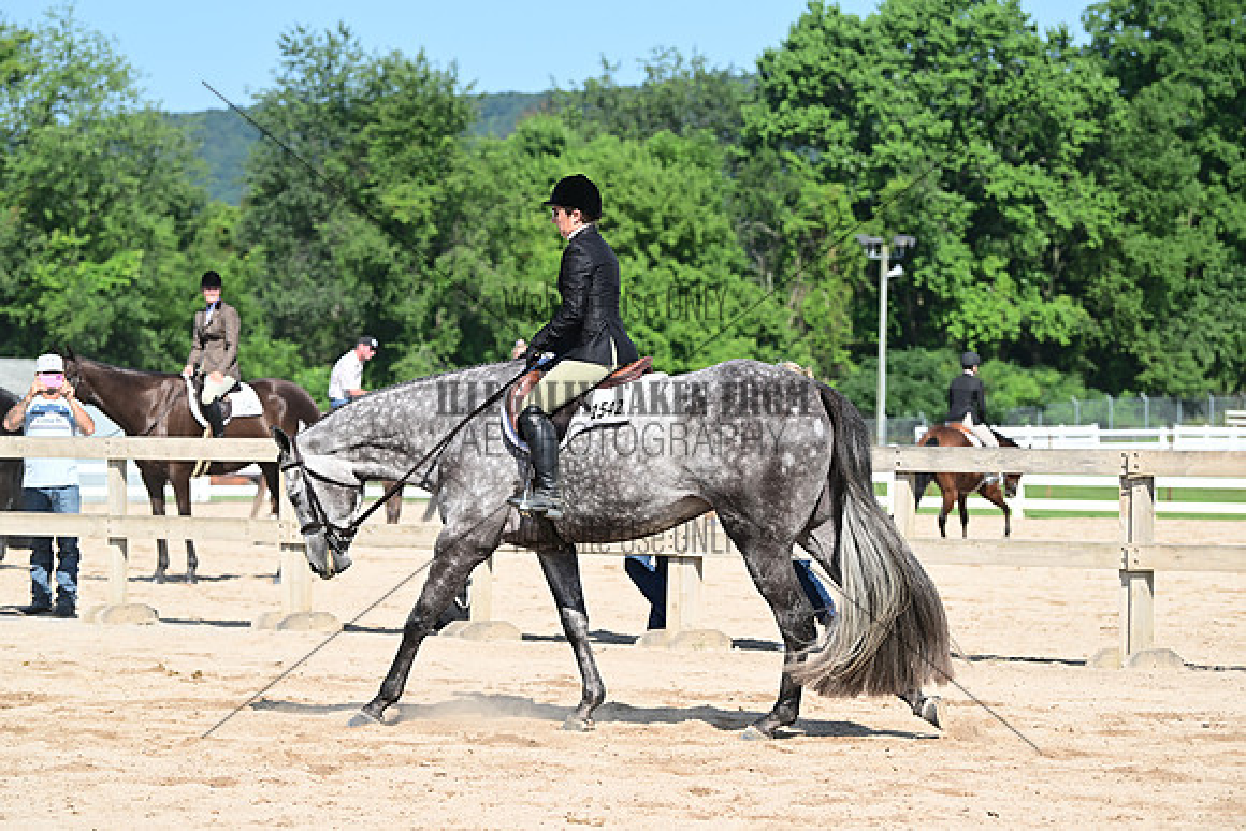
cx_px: 623
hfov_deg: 16.8
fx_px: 4223
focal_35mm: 122
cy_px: 416
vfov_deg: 11.2
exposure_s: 1/778
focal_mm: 122
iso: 125
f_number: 5
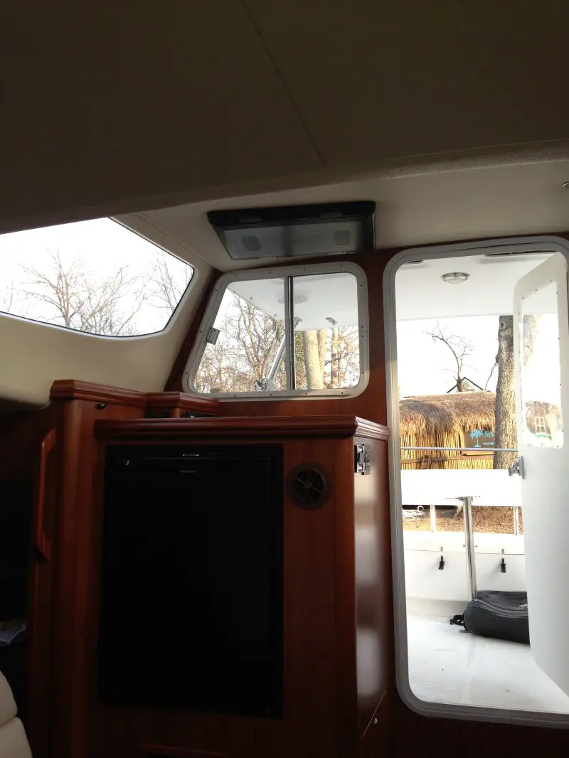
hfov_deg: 43.0
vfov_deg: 55.3
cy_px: 379
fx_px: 723
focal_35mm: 33
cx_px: 284
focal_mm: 4.13
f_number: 2.4
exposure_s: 1/279
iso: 80
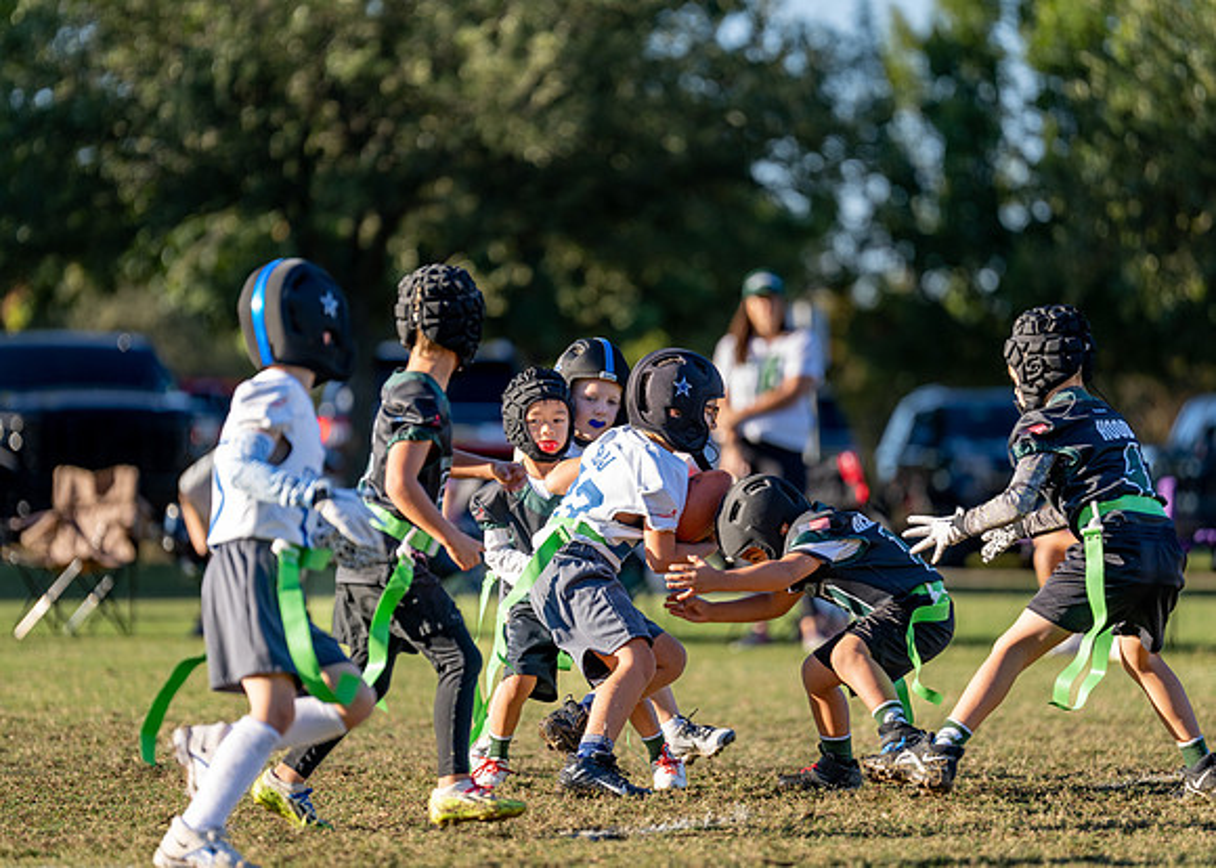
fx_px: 7236
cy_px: 434
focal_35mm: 210
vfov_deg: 6.9
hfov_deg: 9.6
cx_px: 608
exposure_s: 1/1000
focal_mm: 200
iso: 160
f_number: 2.8
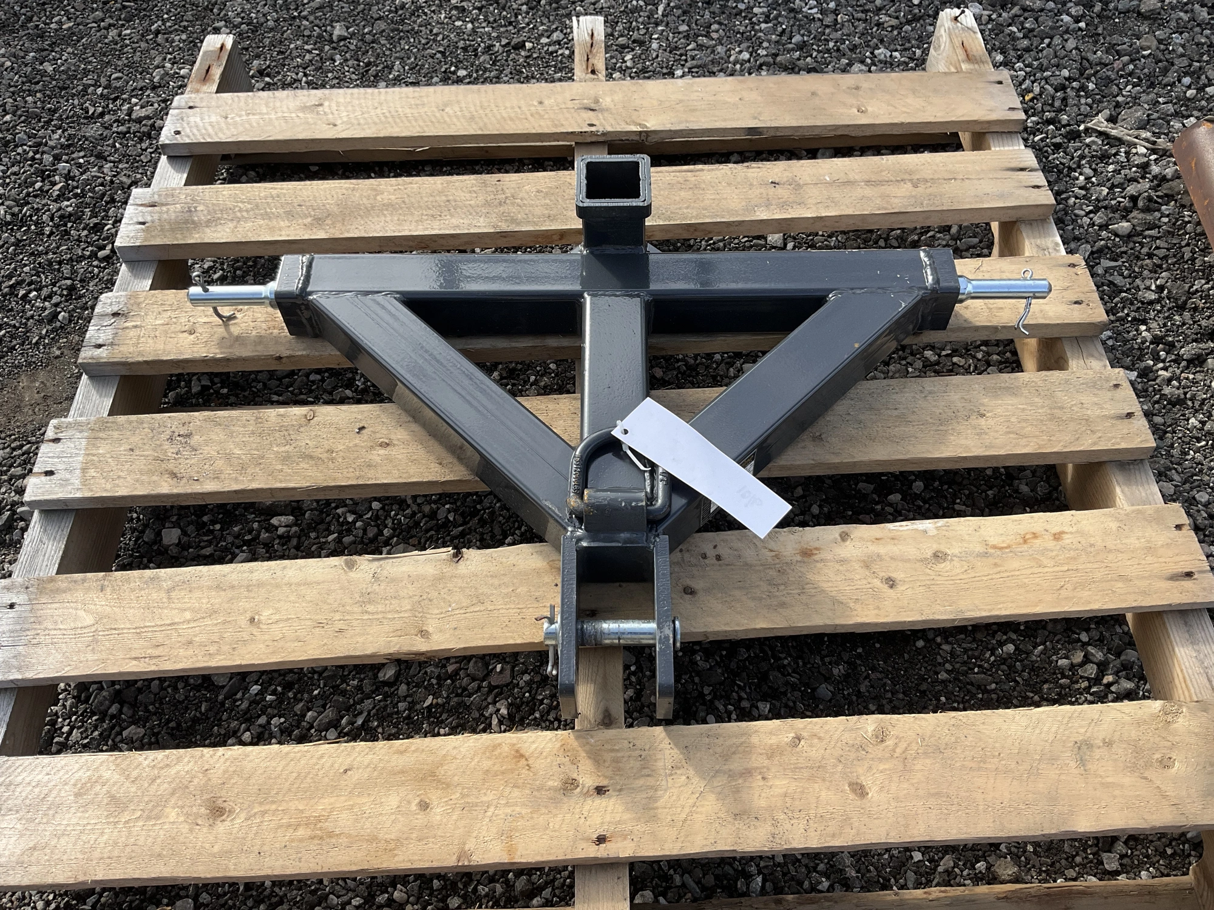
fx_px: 1017
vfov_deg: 48.2
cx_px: 607
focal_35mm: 29
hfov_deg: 61.7
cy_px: 455
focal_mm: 3
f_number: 1.8
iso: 25
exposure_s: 1/883
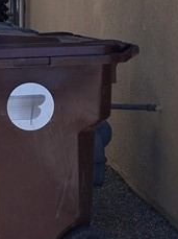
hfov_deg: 12.1
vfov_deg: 17.4
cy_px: 30
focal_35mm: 112
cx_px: -145
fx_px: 770
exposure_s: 1/1745
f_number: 1.8
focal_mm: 4.69
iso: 32
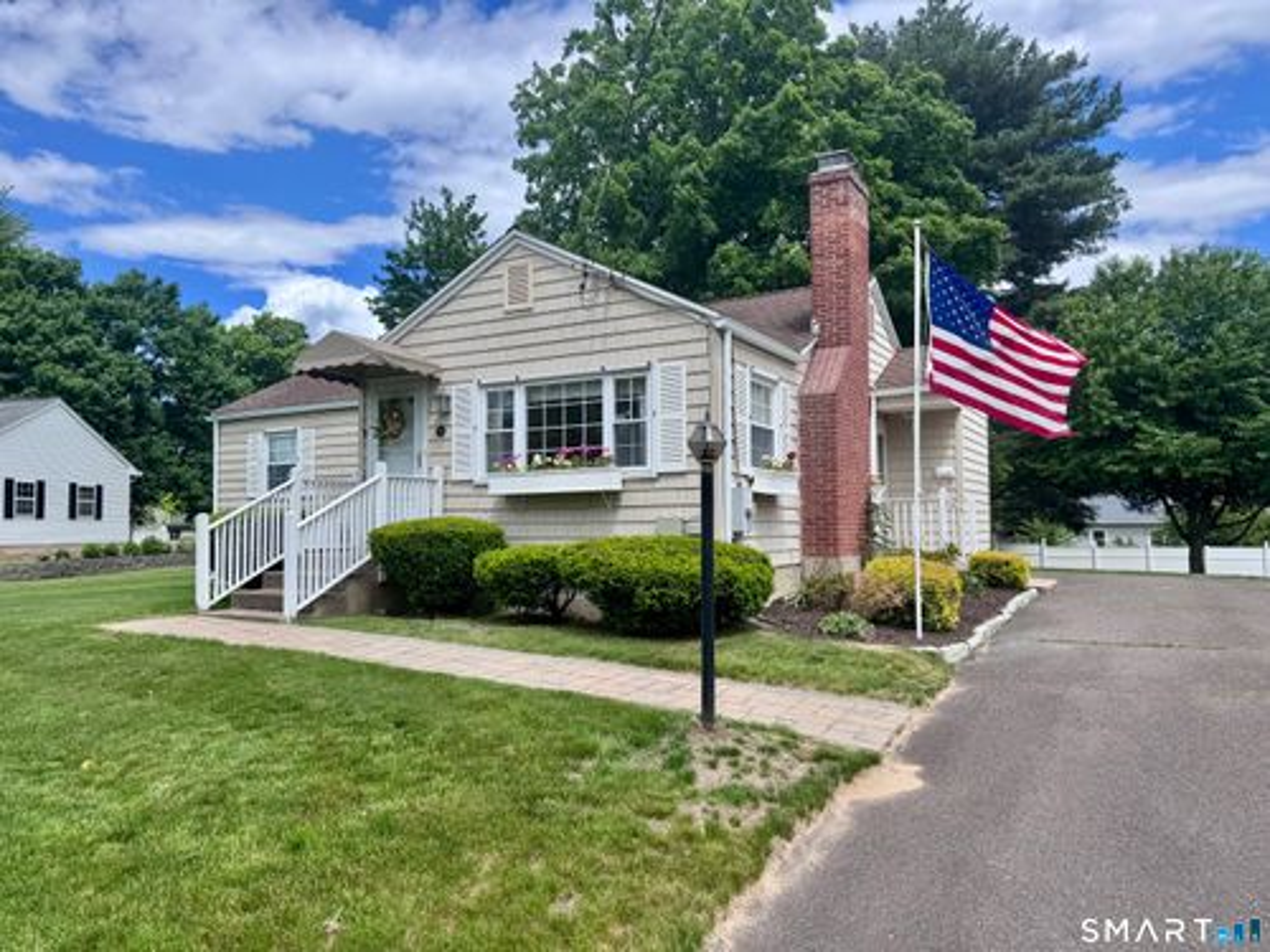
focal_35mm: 24
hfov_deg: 71.6
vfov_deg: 56.8
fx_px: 881
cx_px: 635
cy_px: 476
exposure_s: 1/4049
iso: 80
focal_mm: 6.76
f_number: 1.78
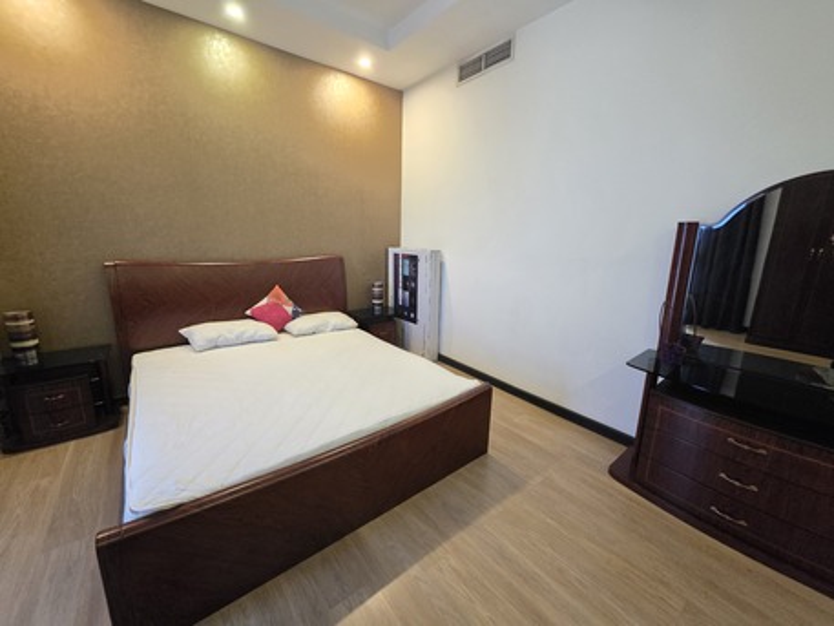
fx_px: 313
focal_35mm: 13
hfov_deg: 106.2
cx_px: 417
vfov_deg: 89.9
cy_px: 313
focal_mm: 2.2
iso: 1000
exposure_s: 1/50
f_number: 1.9
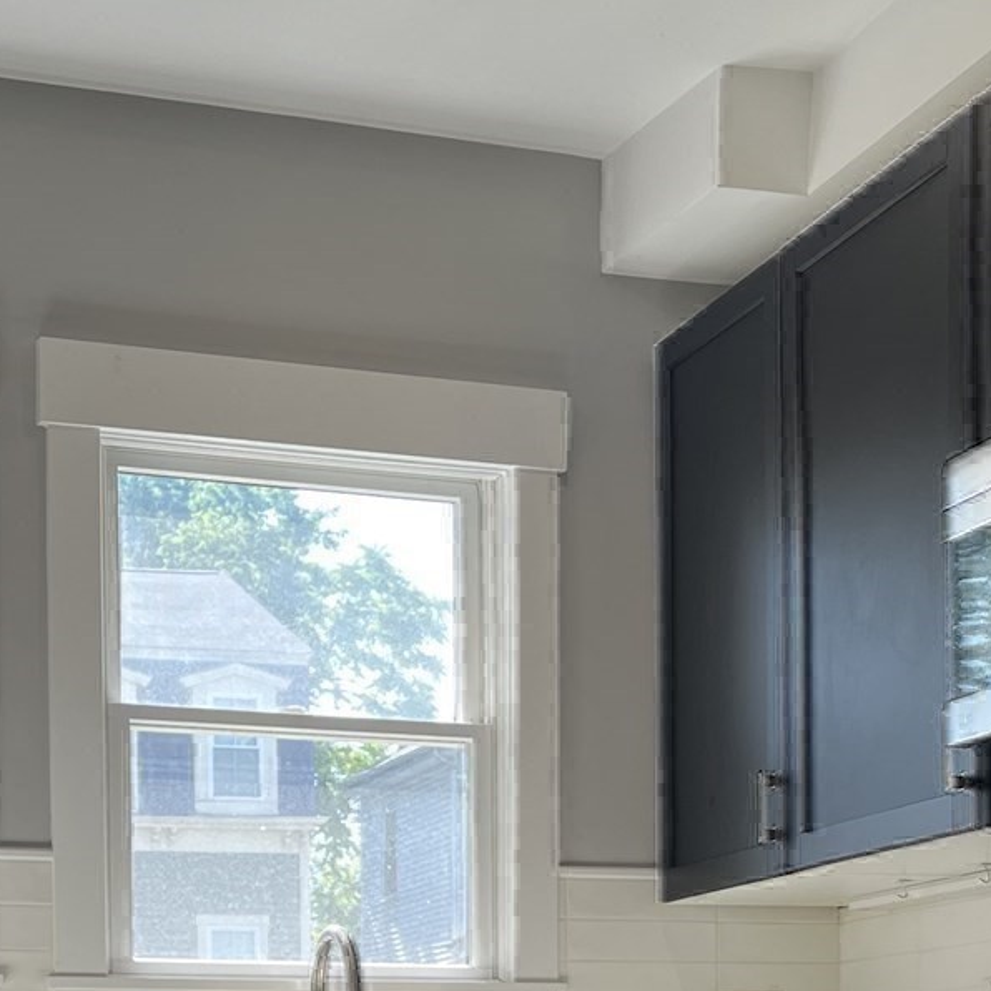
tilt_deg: -0.9
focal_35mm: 79
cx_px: 387
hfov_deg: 21.9
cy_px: 1156
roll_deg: +0.8
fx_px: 2559
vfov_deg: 20.6
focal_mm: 5.1
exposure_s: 1/120
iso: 32
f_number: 1.6
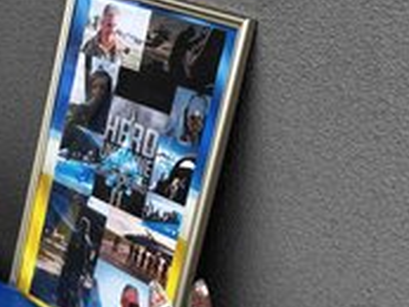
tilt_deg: -23.8
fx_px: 1312
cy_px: 264
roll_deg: +1.2
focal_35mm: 111
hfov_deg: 17.5
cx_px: 73
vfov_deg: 13.3
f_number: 1.78
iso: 80
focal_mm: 6.86
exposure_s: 1/121
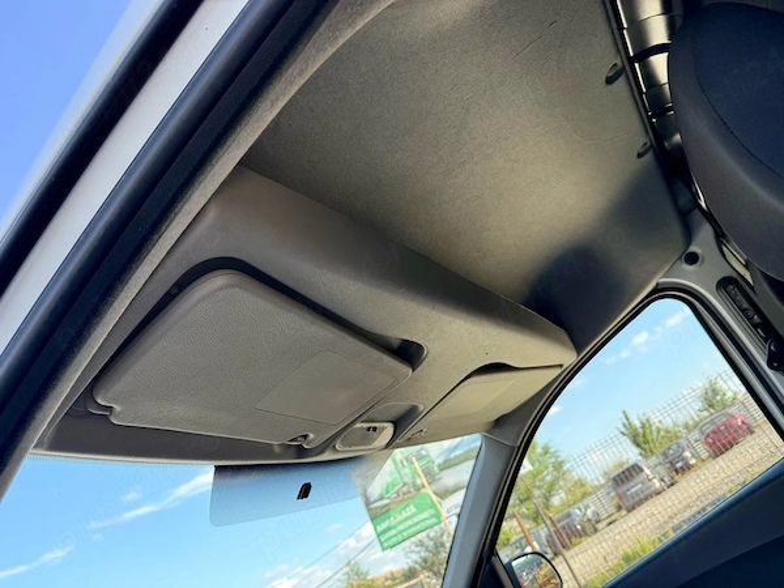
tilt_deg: +25.7
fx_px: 544
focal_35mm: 24
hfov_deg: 71.6
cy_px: 294
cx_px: 392
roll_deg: +27.2
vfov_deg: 56.8
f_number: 1.78
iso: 100
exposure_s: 1/602
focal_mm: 6.76
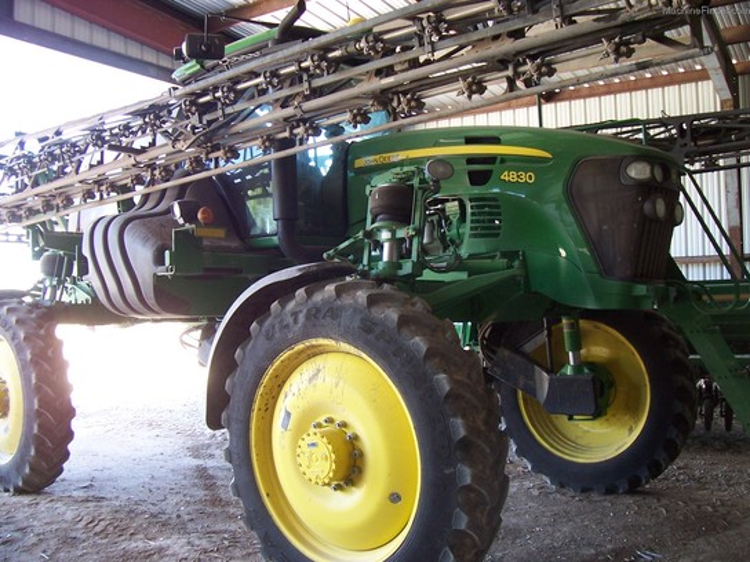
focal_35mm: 34
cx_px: 375
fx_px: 737
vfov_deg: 41.8
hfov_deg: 54.0
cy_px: 281
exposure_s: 1/30
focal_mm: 5.6
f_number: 2.7
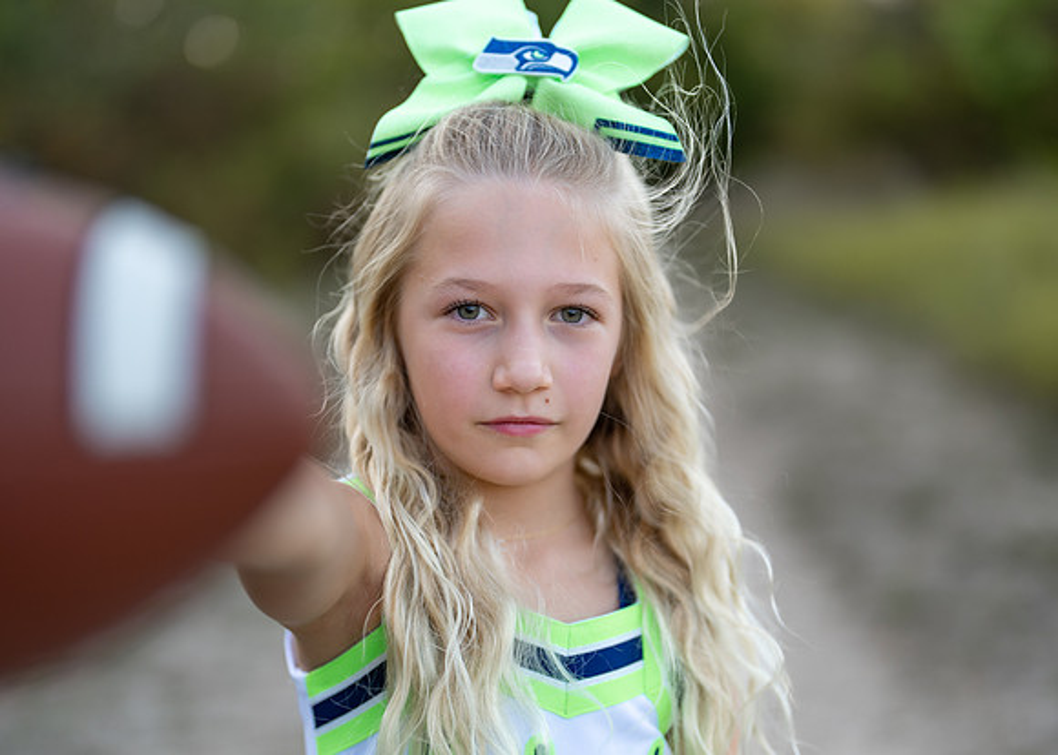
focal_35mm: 59
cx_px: 550
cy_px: 424
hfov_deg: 33.3
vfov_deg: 24.1
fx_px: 1771
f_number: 1.2
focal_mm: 50
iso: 100
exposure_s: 1/1000
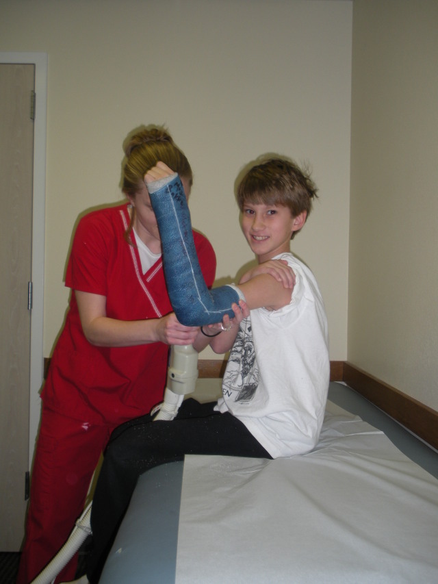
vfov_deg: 51.3
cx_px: 219
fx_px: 607
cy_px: 292
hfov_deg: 39.7
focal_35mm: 36
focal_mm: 6.3
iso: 74
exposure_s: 1/30
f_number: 3.5
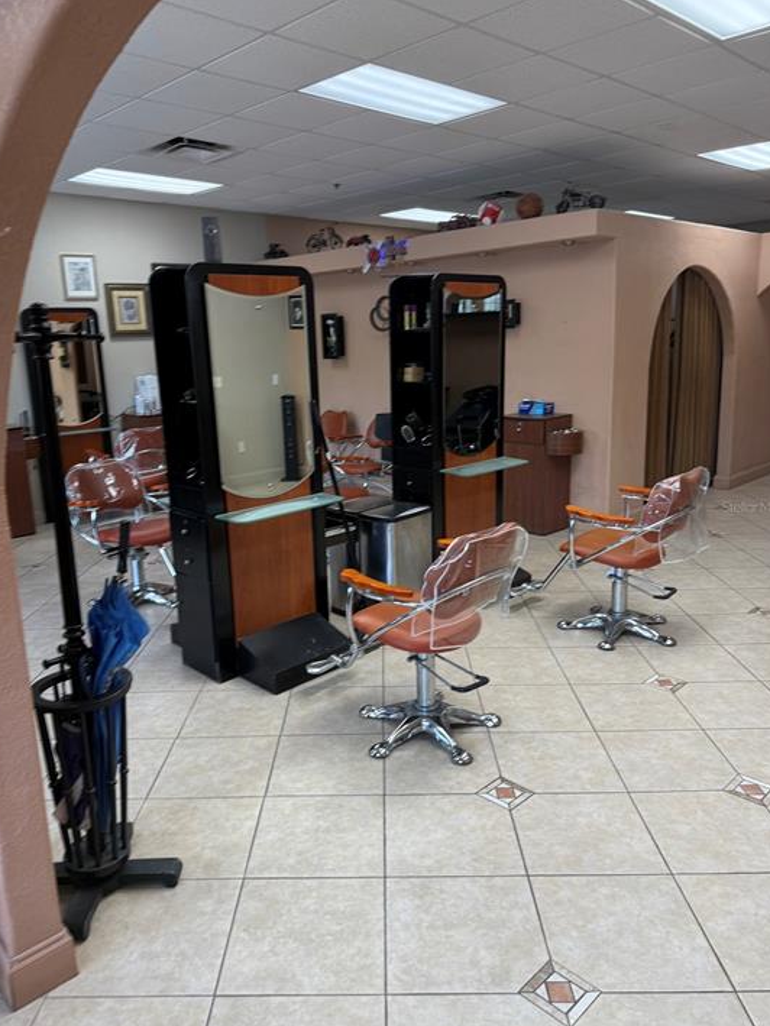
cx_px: 371
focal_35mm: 26
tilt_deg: -15.4
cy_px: 506
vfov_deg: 67.3
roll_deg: +1.4
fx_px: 771
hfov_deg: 53.1
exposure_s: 1/120
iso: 100
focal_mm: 6.76
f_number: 1.78
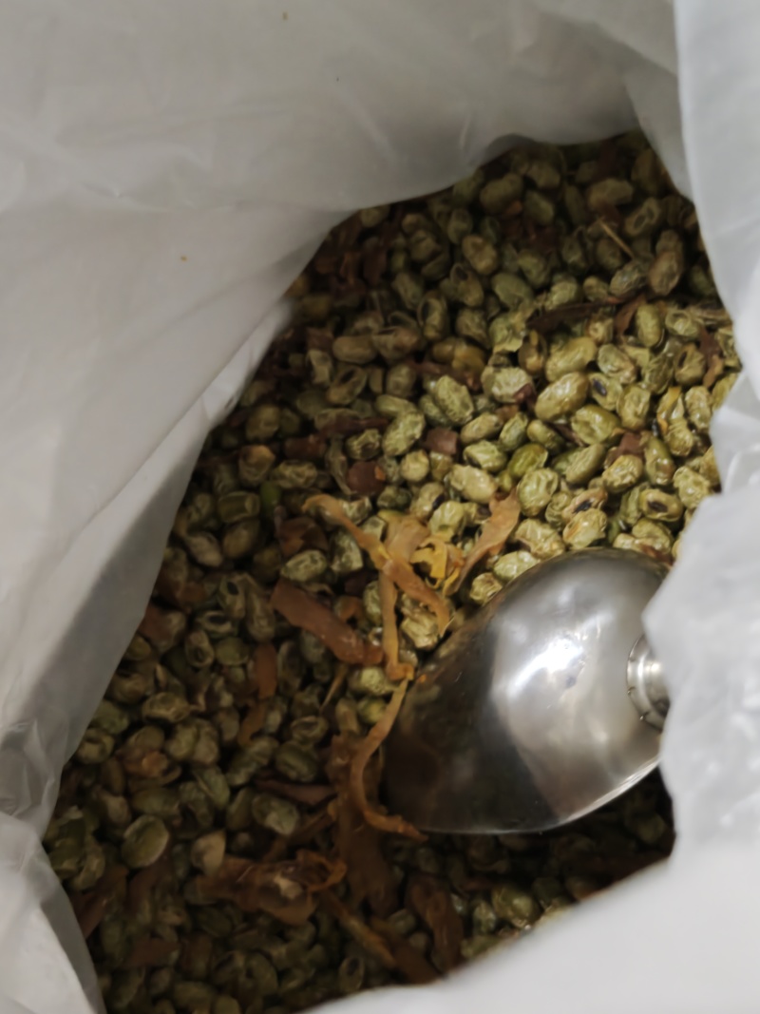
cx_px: 380
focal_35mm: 67
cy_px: 507
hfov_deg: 21.9
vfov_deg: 29.0
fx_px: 1962
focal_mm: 8.72
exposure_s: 1/25
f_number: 1.63
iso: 1600
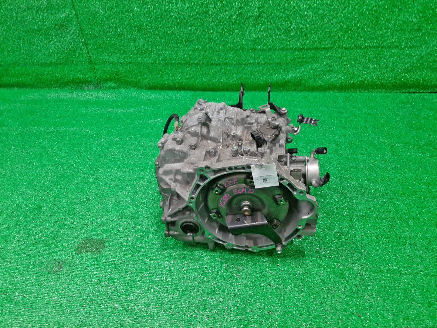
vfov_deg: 53.1
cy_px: 164
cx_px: 218
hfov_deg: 67.3
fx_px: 328
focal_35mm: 26
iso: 109
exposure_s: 1/50
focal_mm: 3.93
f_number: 1.7
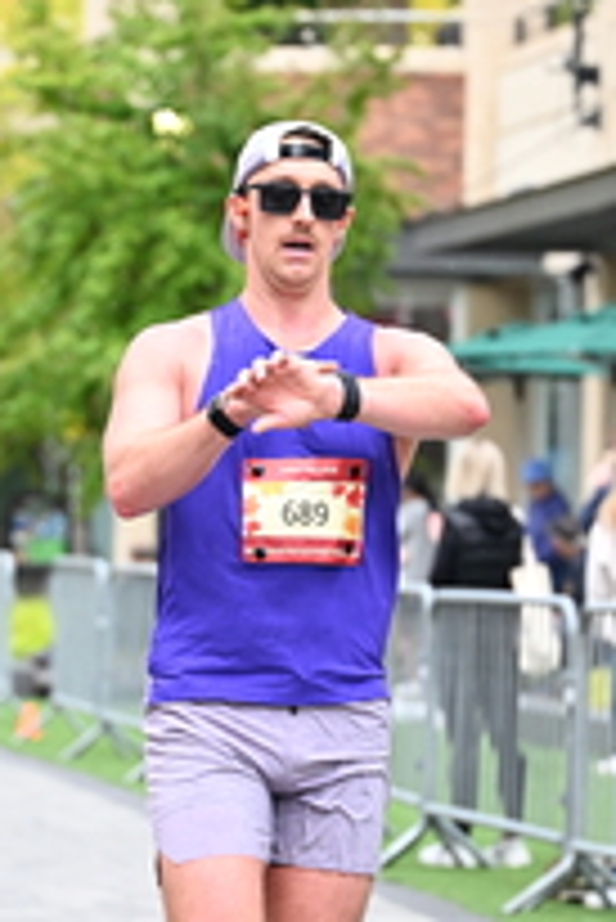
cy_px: 490
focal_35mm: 209
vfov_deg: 9.8
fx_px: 5355
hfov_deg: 6.6
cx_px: 128
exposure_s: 1/1600
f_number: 2.8
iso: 1250
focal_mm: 78
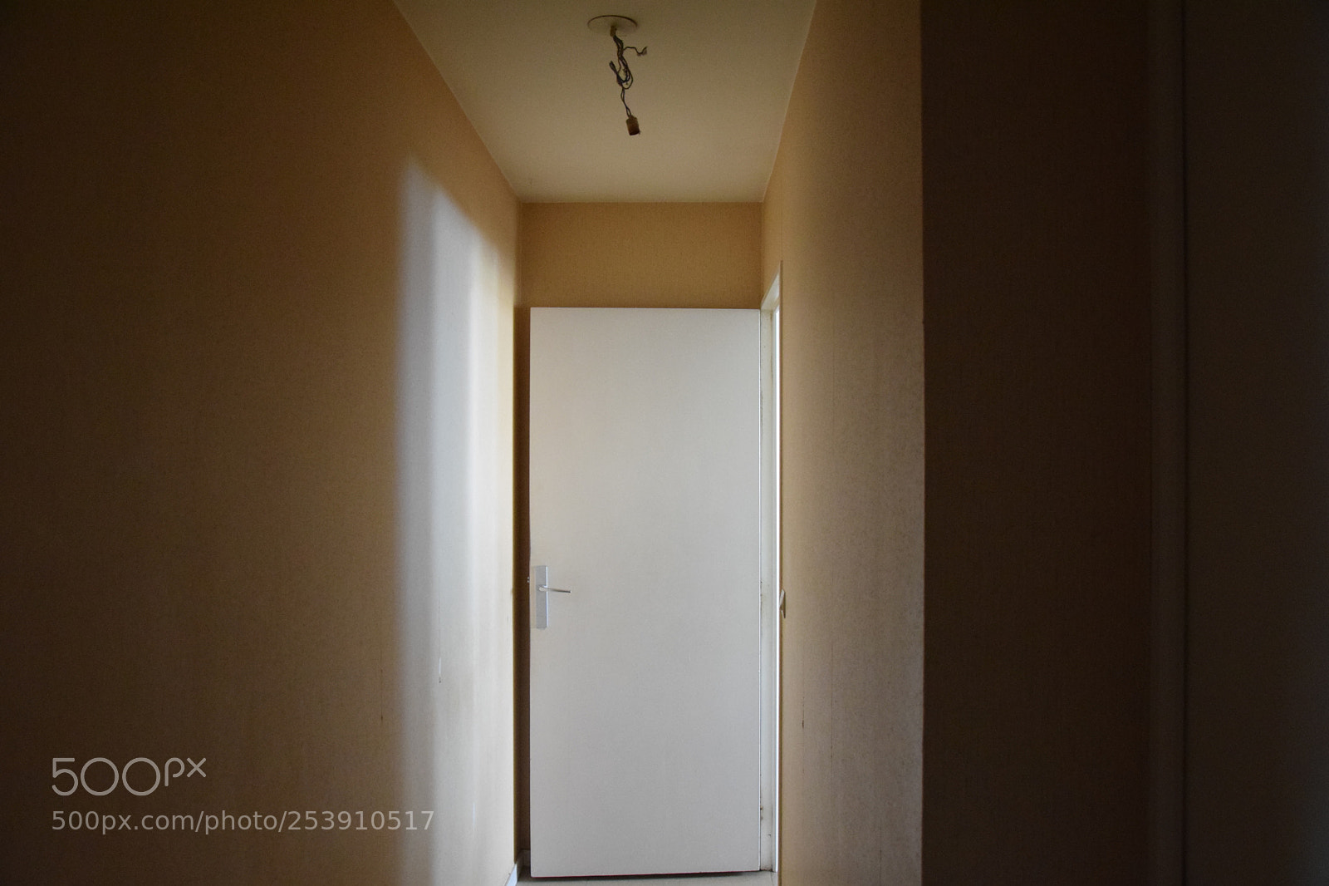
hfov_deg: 59.5
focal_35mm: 32
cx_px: 664
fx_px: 1163
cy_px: 443
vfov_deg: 41.7
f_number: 3.8
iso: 3200
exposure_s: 1/125
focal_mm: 21
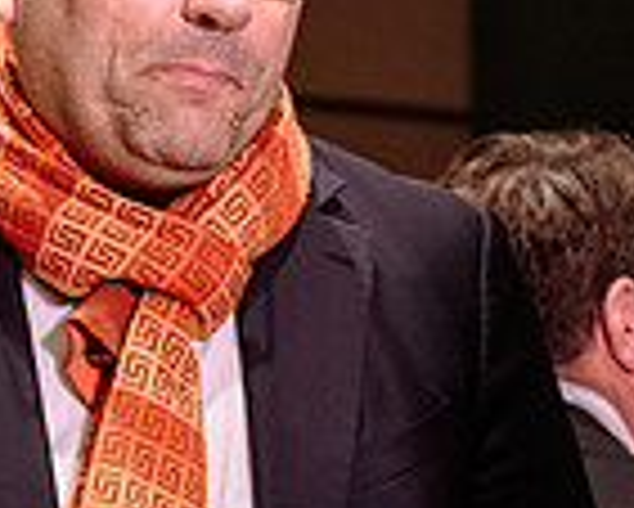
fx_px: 4469
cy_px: 361
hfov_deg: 8.1
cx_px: 396
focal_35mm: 238
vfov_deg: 6.5
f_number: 4
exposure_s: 1/100
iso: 800
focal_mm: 53
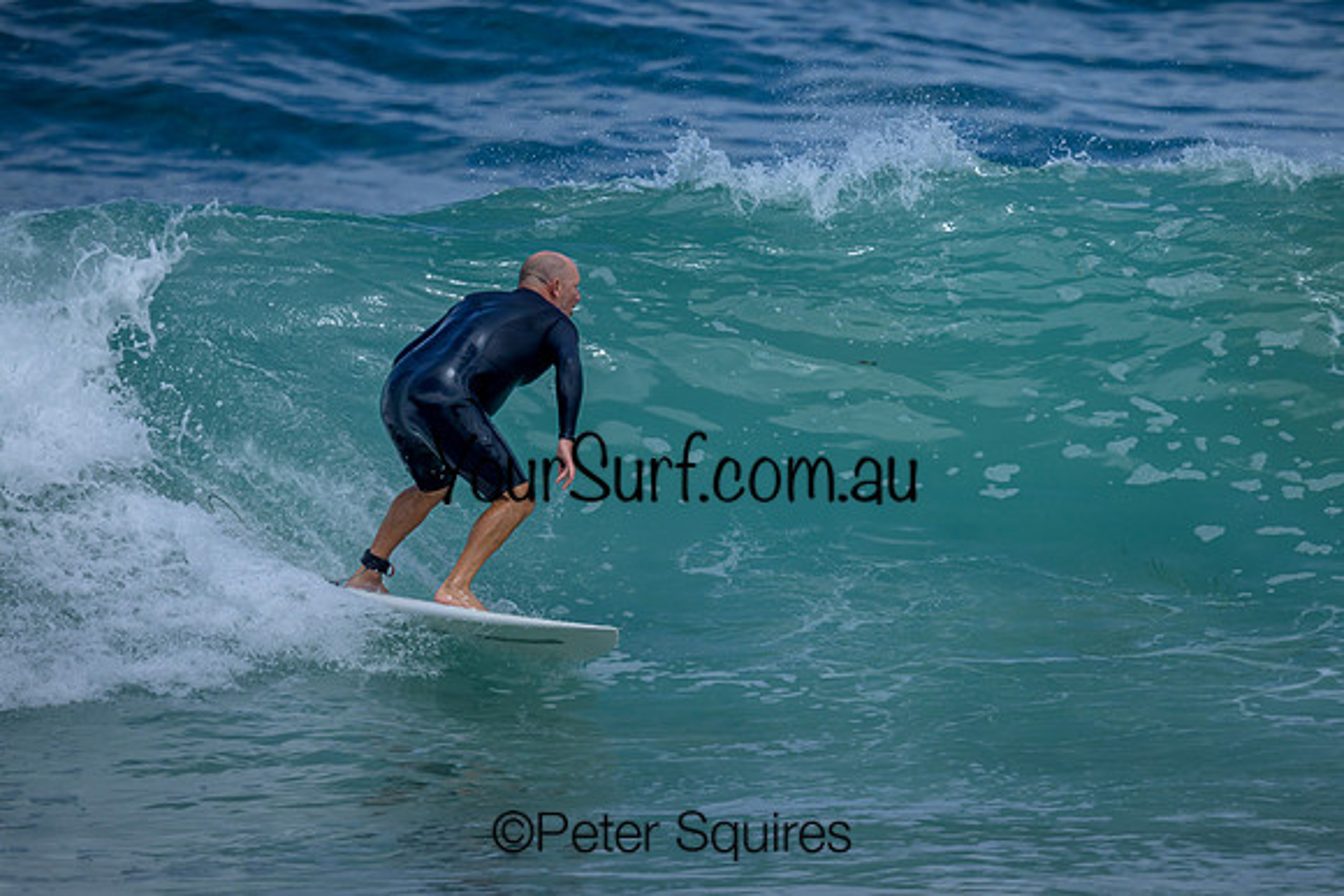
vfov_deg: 1.3
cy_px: 367
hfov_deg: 1.9
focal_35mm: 1095
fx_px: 40901
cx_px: 828
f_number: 6.3
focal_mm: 800
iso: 360
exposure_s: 1/2500
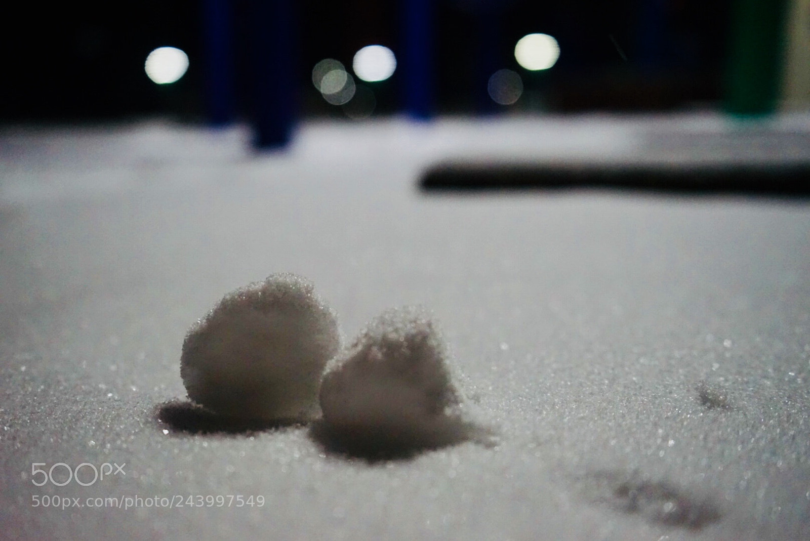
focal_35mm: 38
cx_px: 405
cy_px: 270
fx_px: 856
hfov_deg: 50.7
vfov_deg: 35.1
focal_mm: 38
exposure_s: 1/160
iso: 4000
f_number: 4
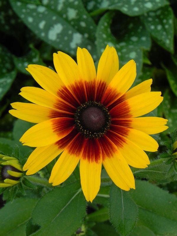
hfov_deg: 11.5
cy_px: 118
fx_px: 879
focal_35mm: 129
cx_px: 88
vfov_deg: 15.3
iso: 160
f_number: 5
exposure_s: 1/30
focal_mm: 23
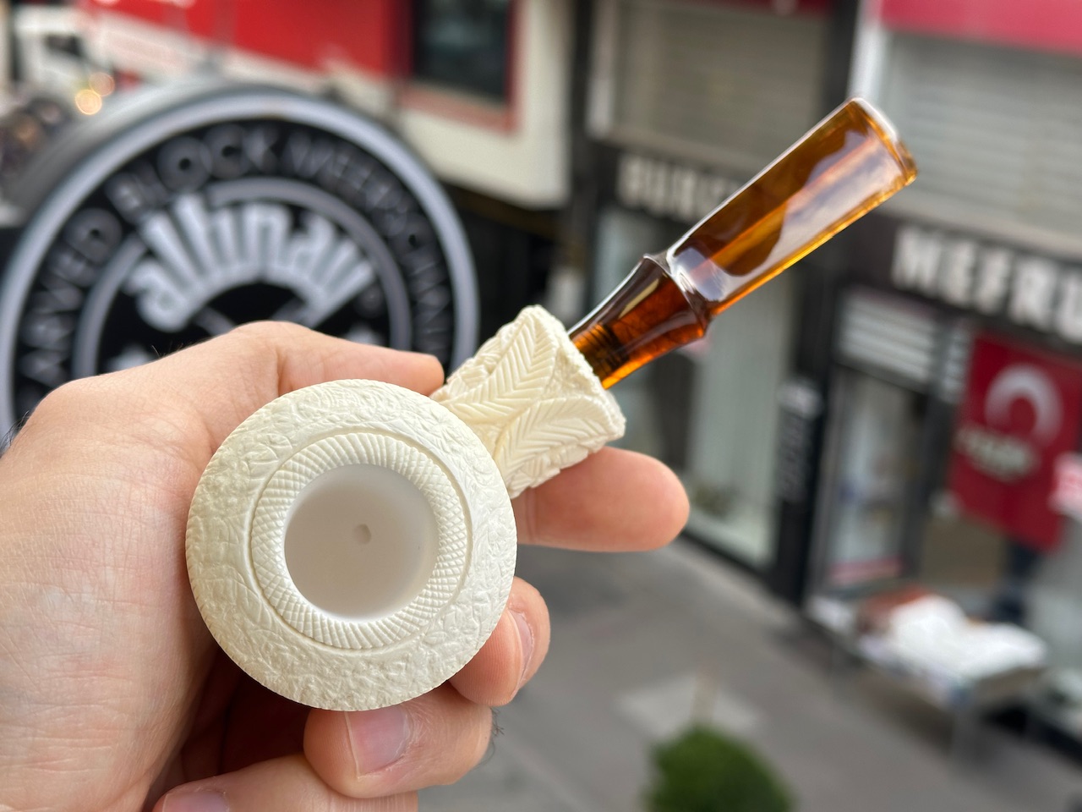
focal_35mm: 48
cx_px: 541
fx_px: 1500
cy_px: 406
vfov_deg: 30.3
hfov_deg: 39.7
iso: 64
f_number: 1.78
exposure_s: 1/315
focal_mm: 6.86
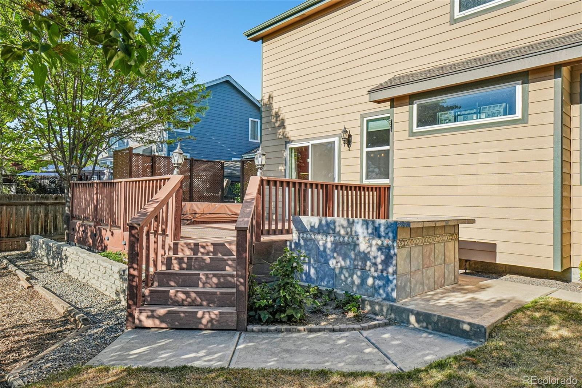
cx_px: 291
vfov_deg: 53.1
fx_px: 388
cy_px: 194
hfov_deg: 73.8
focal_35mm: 24
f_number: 8
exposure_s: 1/800
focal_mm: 16
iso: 400
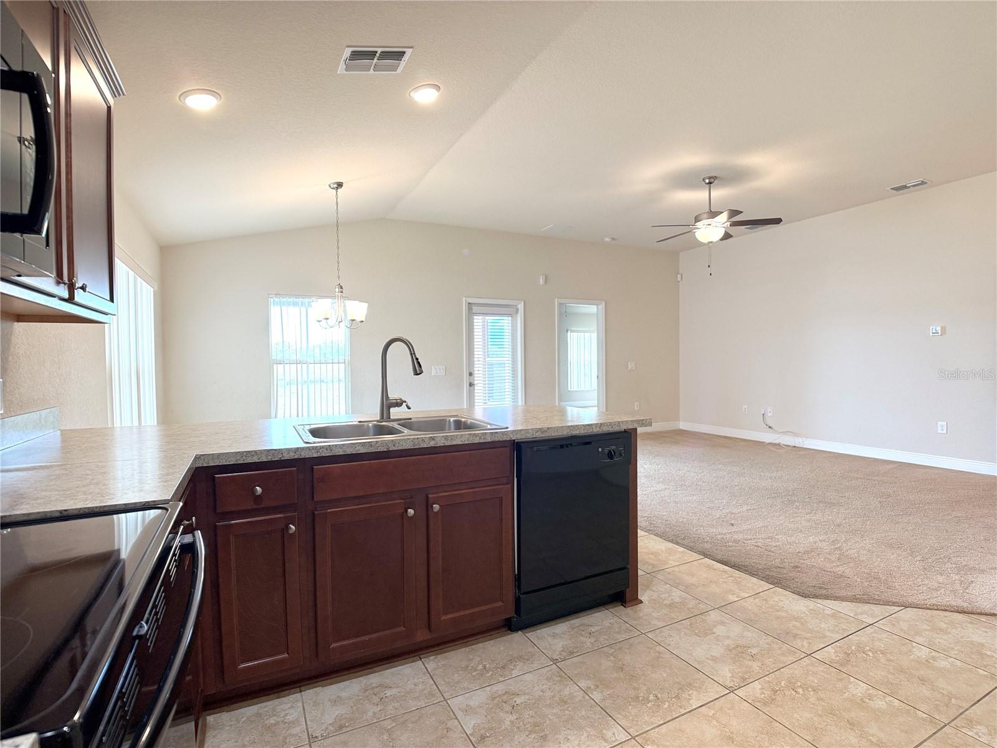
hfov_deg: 71.6
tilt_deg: -1.6
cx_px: 498
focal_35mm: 24
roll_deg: +0.6
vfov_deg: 56.8
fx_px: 691
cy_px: 374
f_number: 1.78
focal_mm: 6.76
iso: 160
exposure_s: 1/120
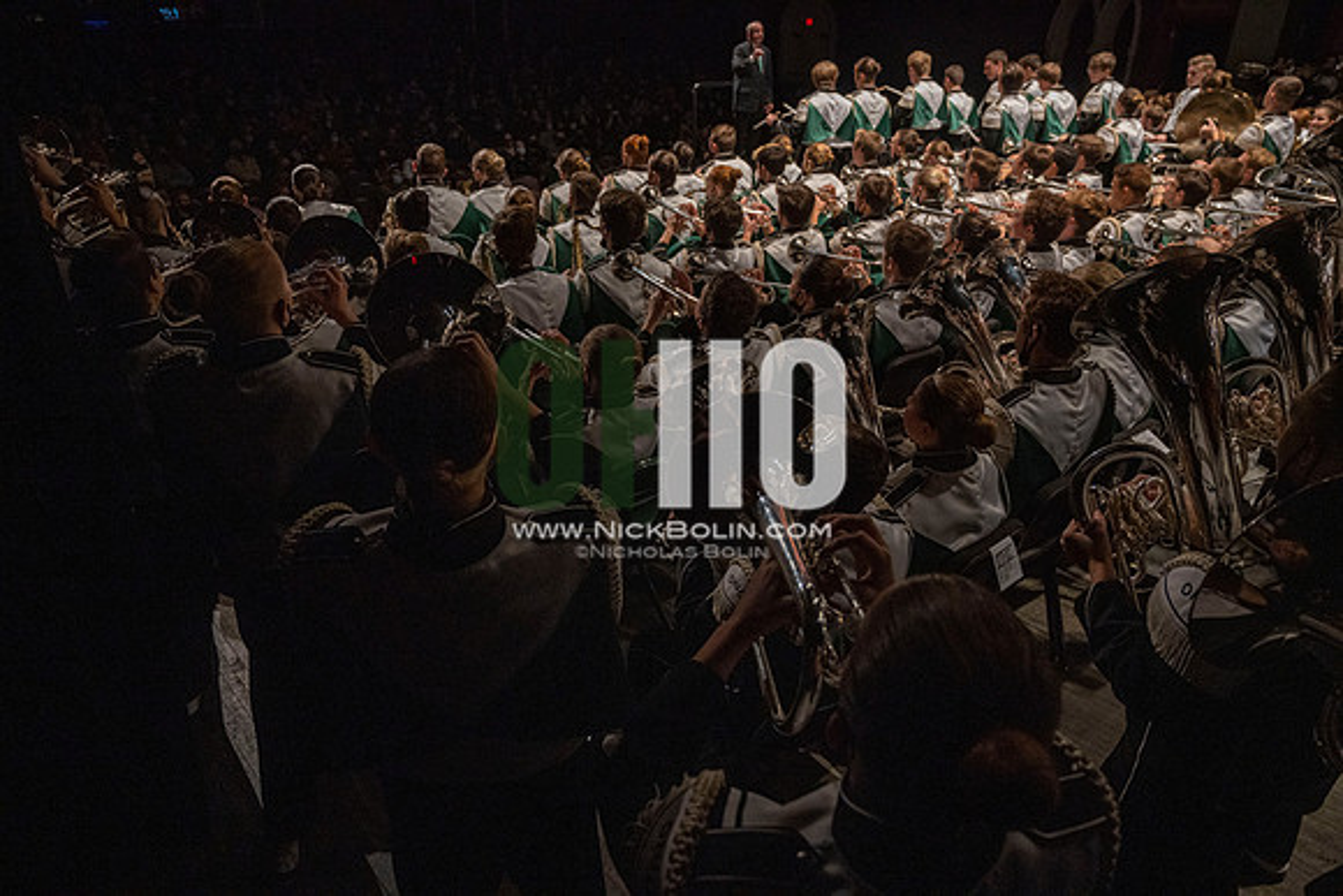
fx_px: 896
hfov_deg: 73.7
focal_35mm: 24
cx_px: 672
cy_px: 448
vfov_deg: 53.2
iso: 2500
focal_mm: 24
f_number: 4
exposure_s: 1/500
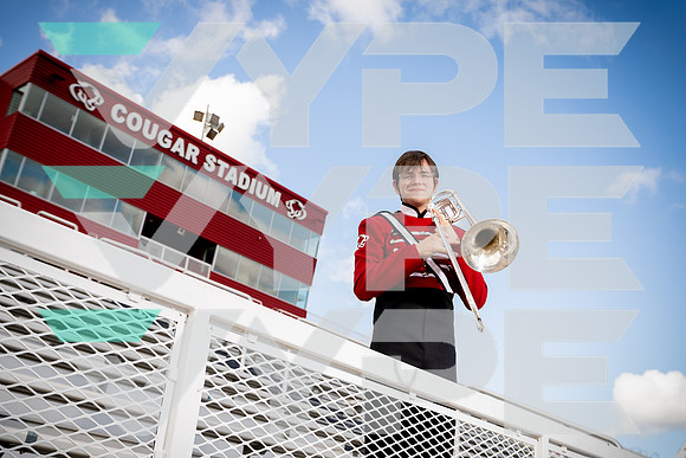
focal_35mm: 41
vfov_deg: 32.6
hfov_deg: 47.4
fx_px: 781
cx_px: 343
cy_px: 229
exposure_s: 1/250
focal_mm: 41
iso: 100
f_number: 5
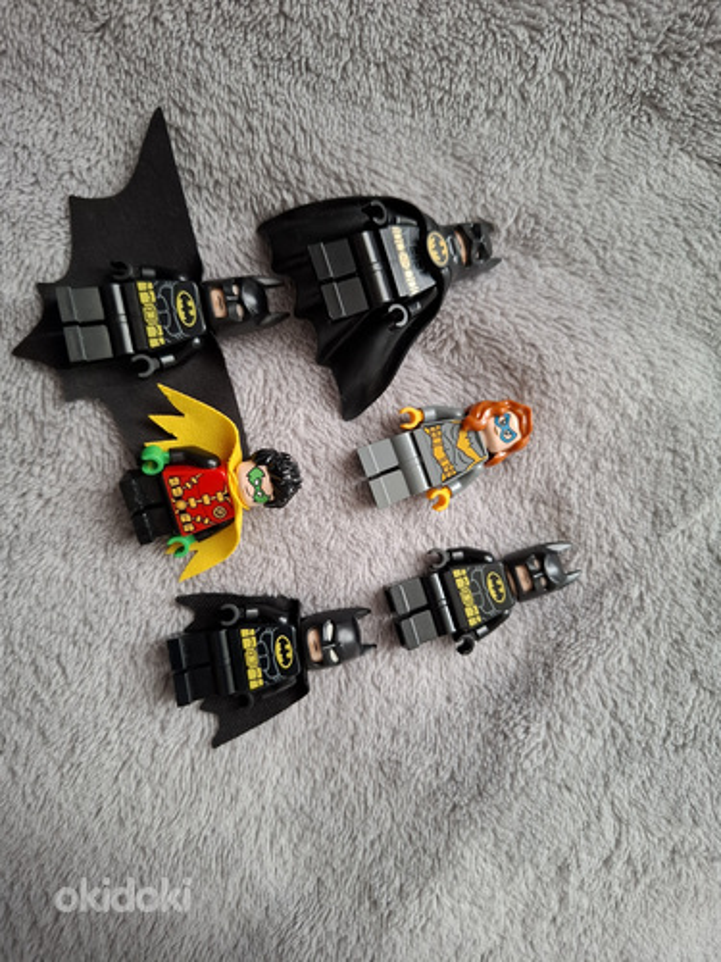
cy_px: 481
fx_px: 639
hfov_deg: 58.9
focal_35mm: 23
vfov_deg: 73.9
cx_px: 360
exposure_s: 1/25
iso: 400
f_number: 1.8
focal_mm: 5.54
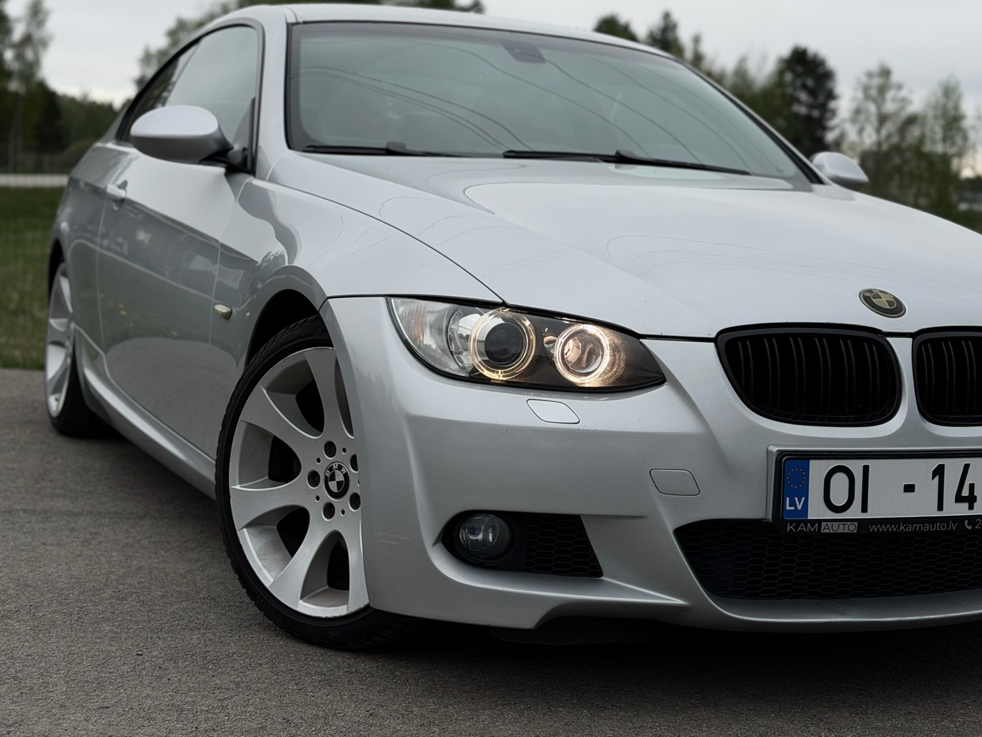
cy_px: 341
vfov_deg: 24.4
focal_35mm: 60
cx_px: 613
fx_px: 1702
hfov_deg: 32.0
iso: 64
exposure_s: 1/1167
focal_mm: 6.76
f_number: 1.78
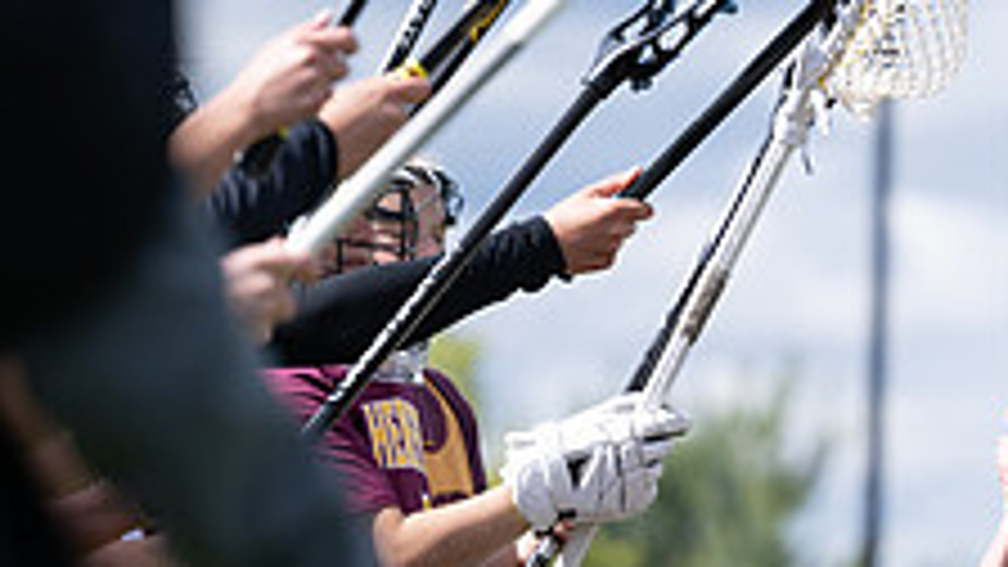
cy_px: 439
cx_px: 1282
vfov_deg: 2.8
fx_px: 11627
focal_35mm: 435
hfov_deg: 4.9
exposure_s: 1/2000
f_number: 3.5
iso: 250
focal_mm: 160
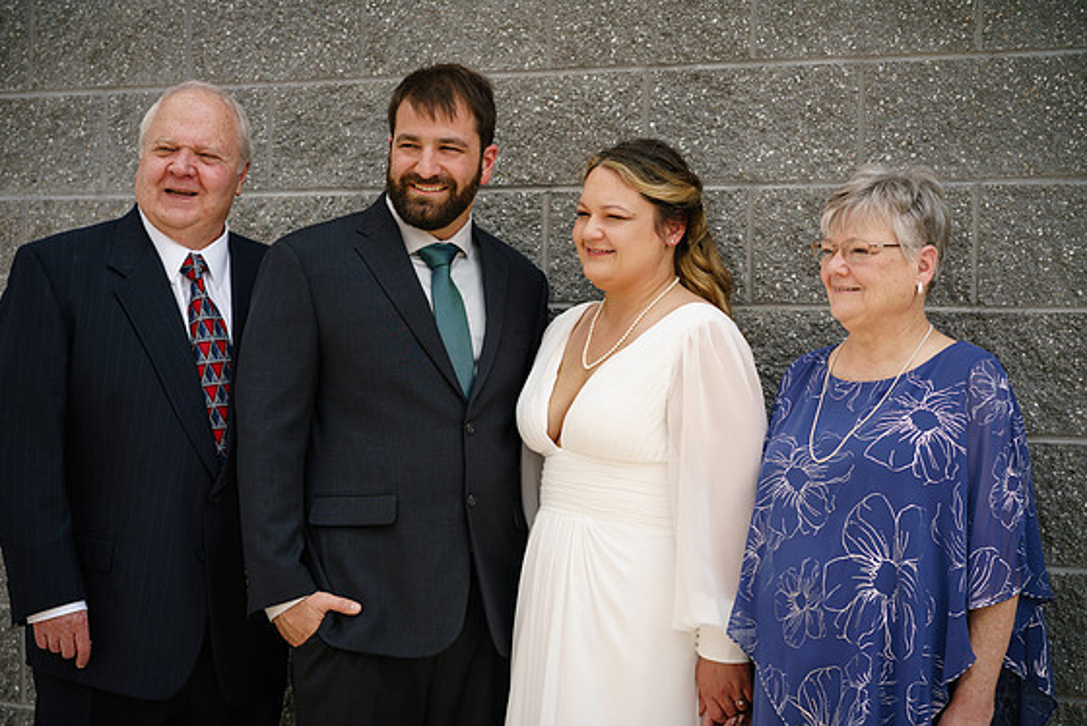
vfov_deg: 15.6
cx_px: 528
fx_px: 2658
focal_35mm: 88
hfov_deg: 23.1
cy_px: 374
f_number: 4.5
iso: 100
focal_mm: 85
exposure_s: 1/640
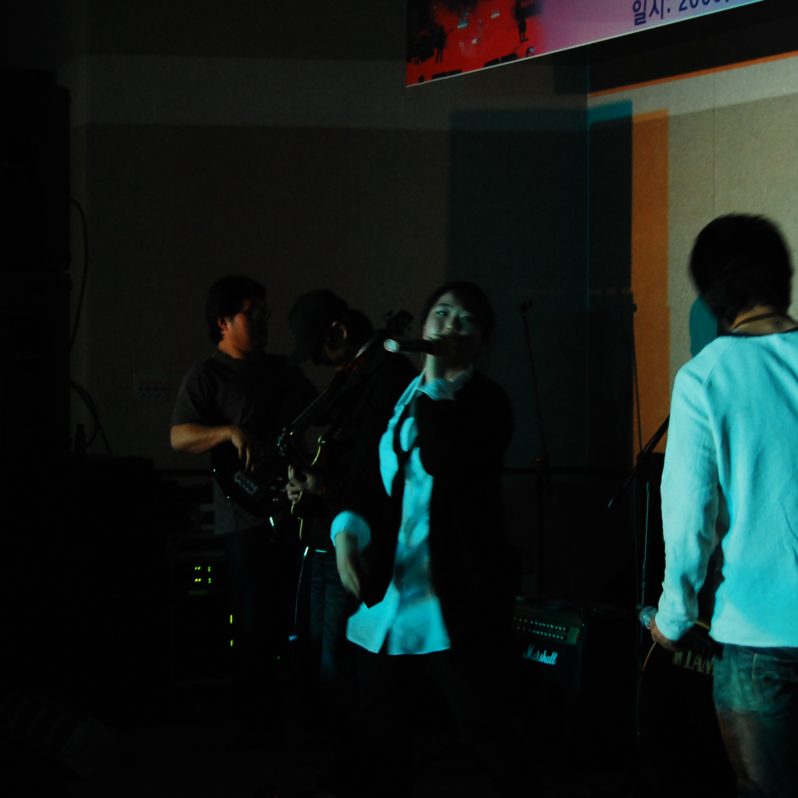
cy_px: 390
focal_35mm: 78
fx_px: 2028
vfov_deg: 22.3
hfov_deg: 22.2
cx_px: 461
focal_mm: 35
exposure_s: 1/50
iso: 640
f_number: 4.8
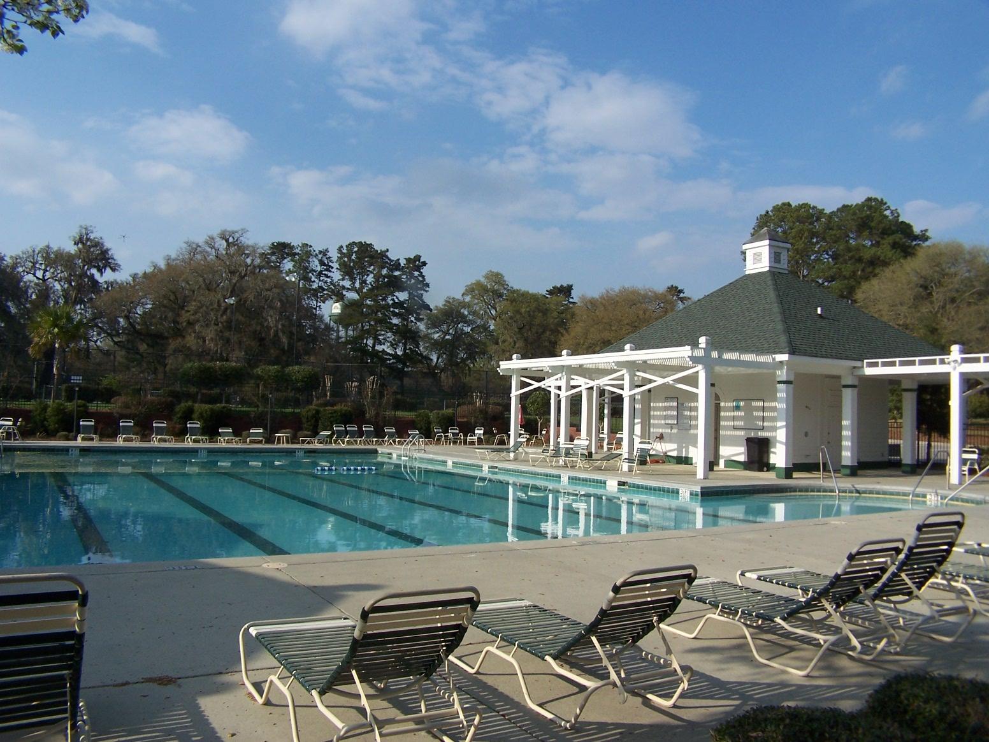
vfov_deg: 37.7
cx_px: 494
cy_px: 371
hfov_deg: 49.0
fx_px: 1086
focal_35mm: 38
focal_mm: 6.3
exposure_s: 1/750
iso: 80
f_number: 4
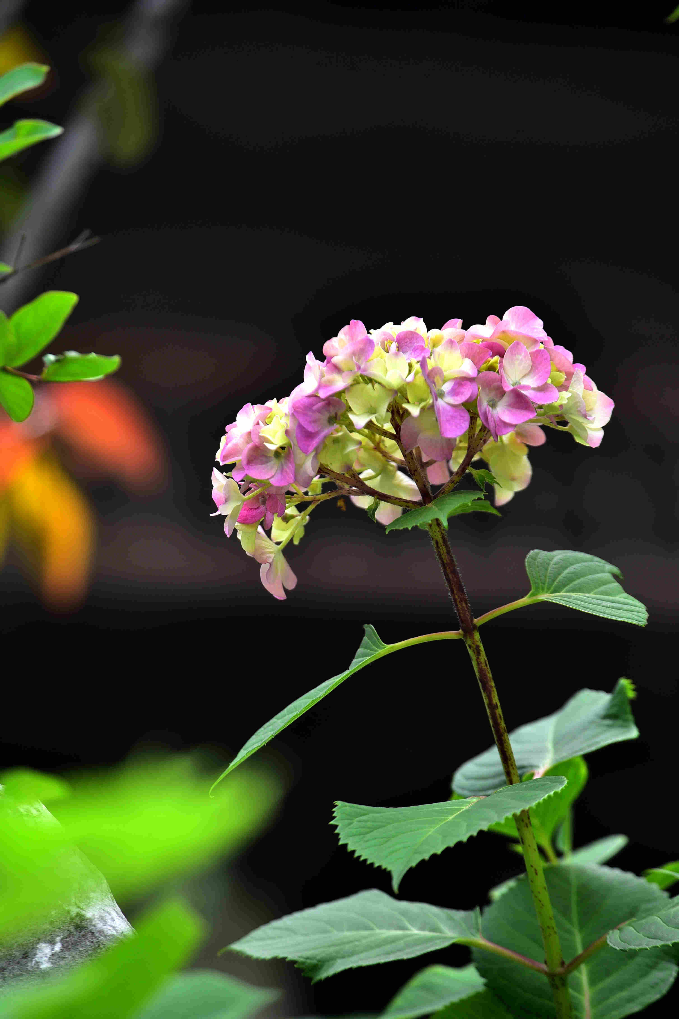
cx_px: 340
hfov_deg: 4.6
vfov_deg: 6.9
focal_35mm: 300
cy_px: 510
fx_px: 8487
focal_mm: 300
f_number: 6.3
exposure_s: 1/160
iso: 200
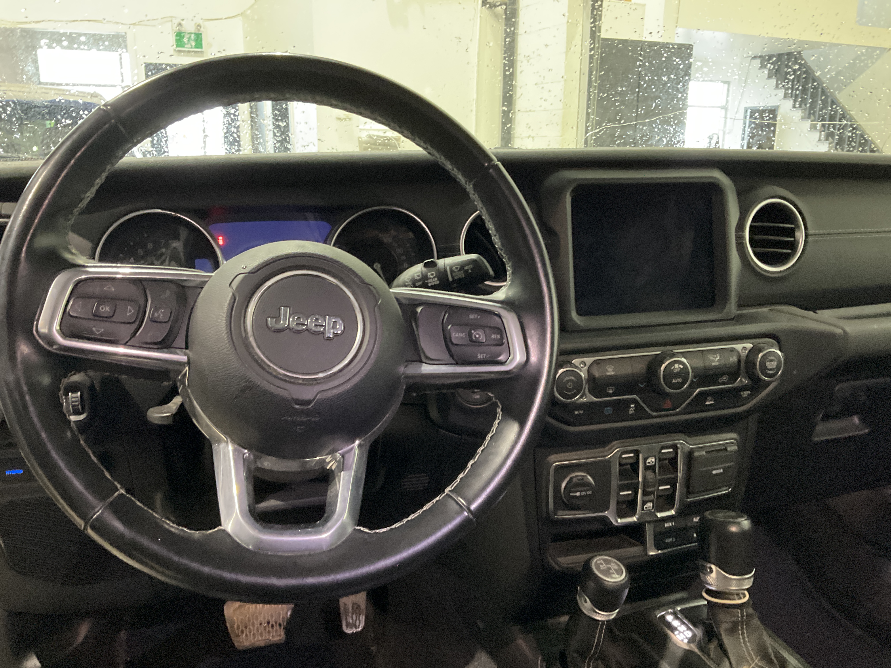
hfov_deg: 61.7
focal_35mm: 29
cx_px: 446
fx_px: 746
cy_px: 334
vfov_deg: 48.2
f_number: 1.8
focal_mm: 3
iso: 400
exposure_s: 1/30
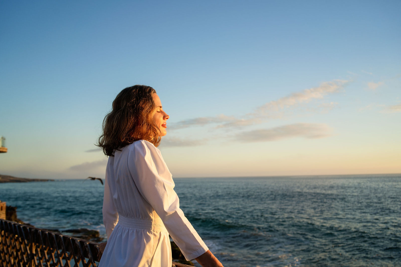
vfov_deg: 37.9
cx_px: 200
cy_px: 134
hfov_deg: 54.4
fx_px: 390
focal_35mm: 35
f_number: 5.6
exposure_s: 1/320
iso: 125
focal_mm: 35
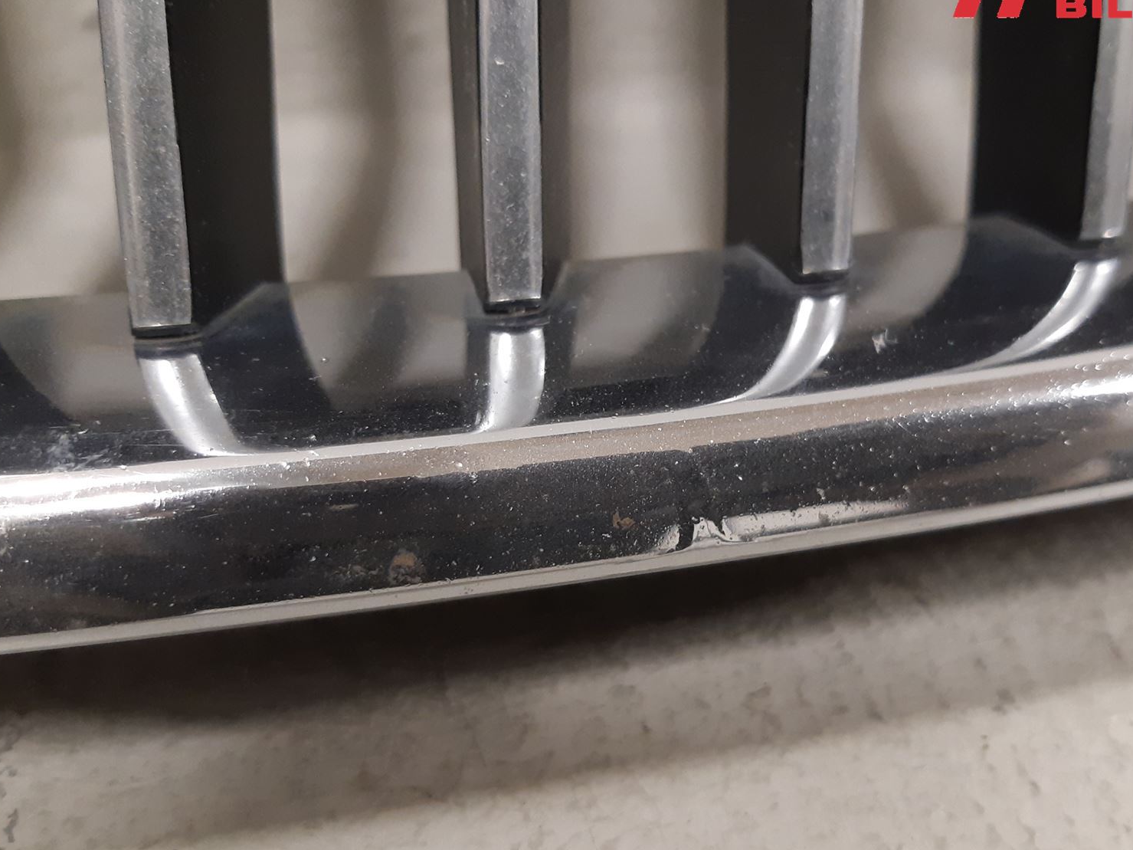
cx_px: 639
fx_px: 1178
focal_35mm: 36
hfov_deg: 51.2
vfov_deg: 39.6
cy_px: 477
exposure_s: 1/33
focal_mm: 3.93
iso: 200
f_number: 1.7
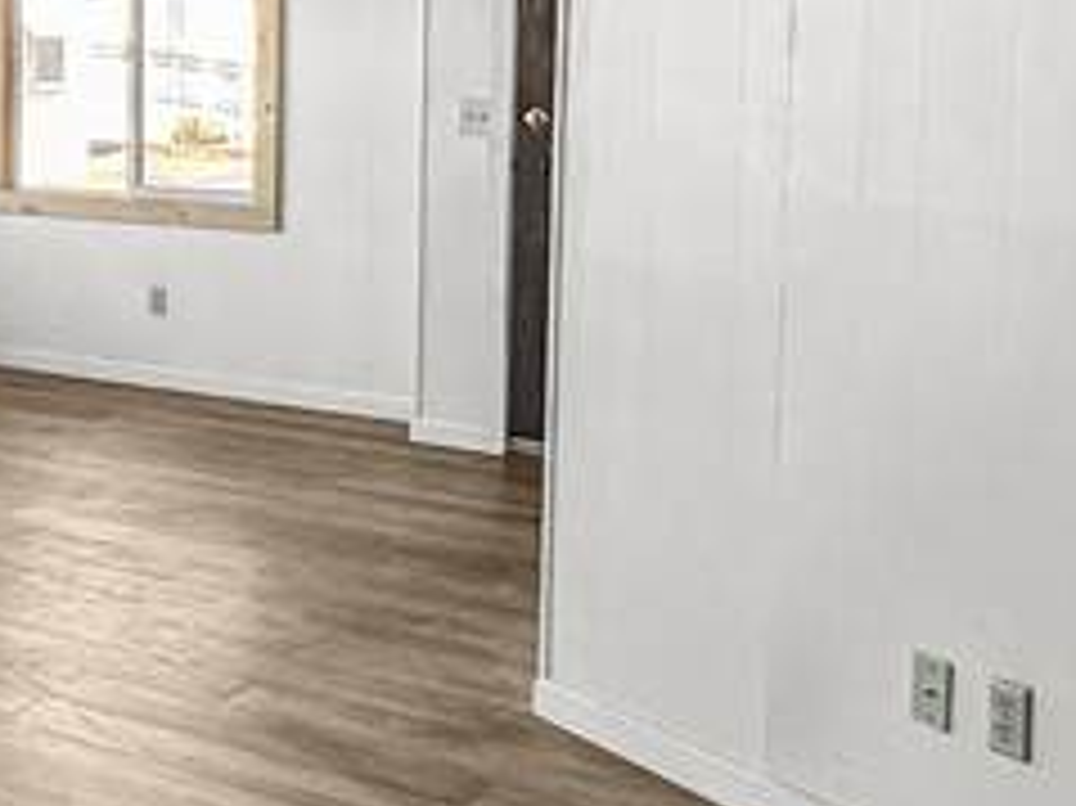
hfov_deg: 26.8
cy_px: 212
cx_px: -347
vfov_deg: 24.2
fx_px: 1864
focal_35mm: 60
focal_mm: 2.22
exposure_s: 1/100
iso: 64
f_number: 2.2
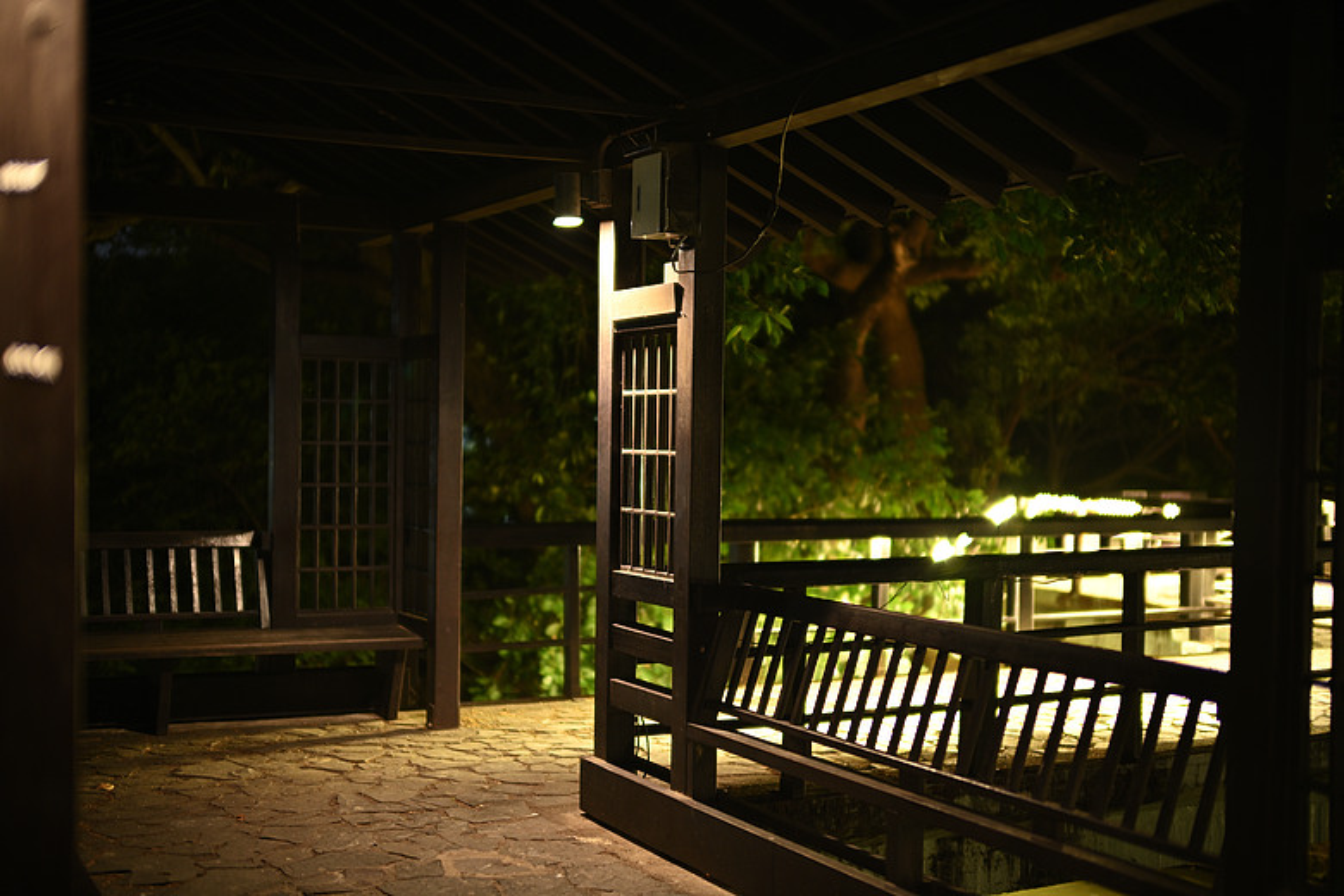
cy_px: 448
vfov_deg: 29.9
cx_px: 672
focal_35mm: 45
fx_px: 1680
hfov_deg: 43.6
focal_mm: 45
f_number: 0.95
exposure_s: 1/8
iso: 500
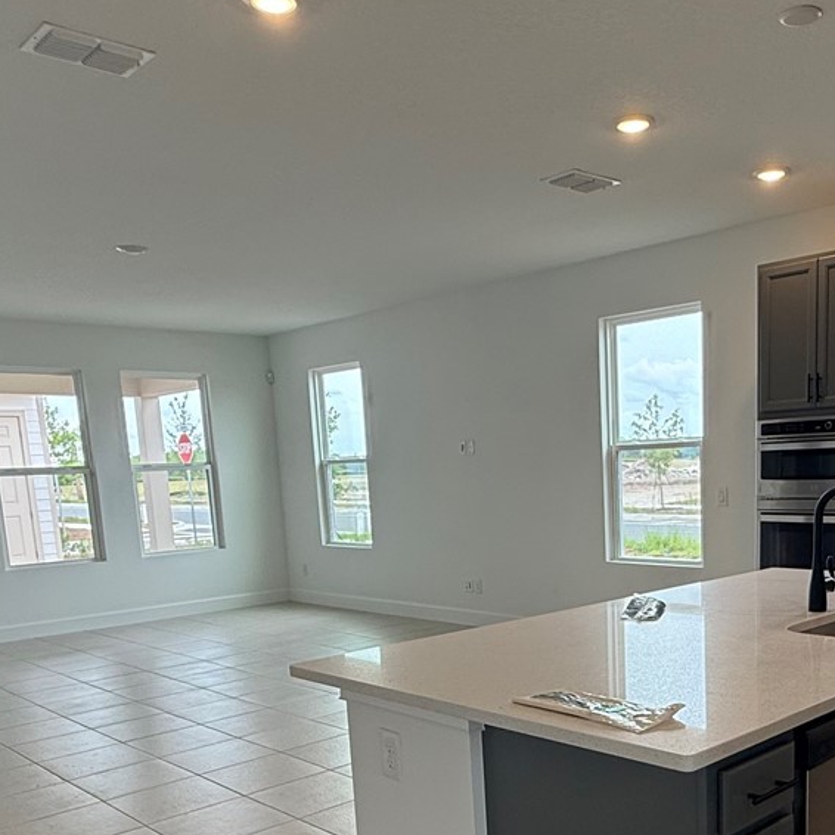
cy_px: 633
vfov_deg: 45.5
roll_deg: +1.6
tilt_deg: -9.3
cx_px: 553
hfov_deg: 46.5
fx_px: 955
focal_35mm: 35
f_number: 2.2
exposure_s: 1/120
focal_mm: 2.22
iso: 80
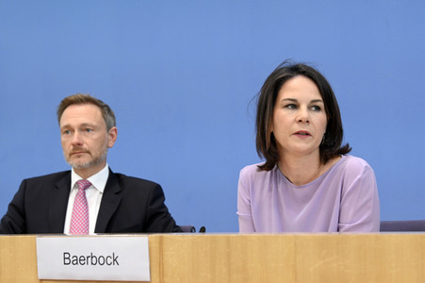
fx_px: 967
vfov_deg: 16.6
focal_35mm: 82
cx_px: 212
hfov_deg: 24.8
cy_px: 142
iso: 5000
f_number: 6.3
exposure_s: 1/640
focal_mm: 82
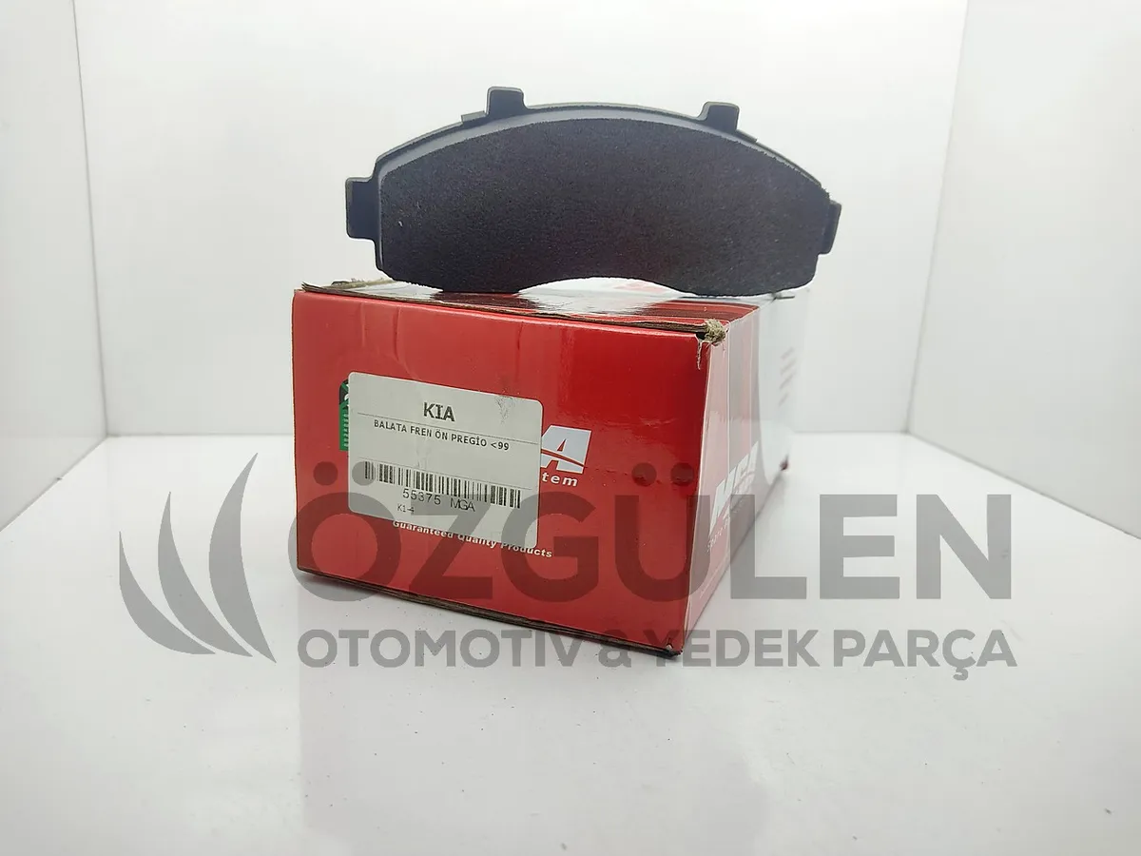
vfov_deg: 53.1
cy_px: 428
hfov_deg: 67.3
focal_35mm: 26
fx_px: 857
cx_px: 570
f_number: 1.79
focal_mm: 4.74
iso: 100
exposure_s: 1/197
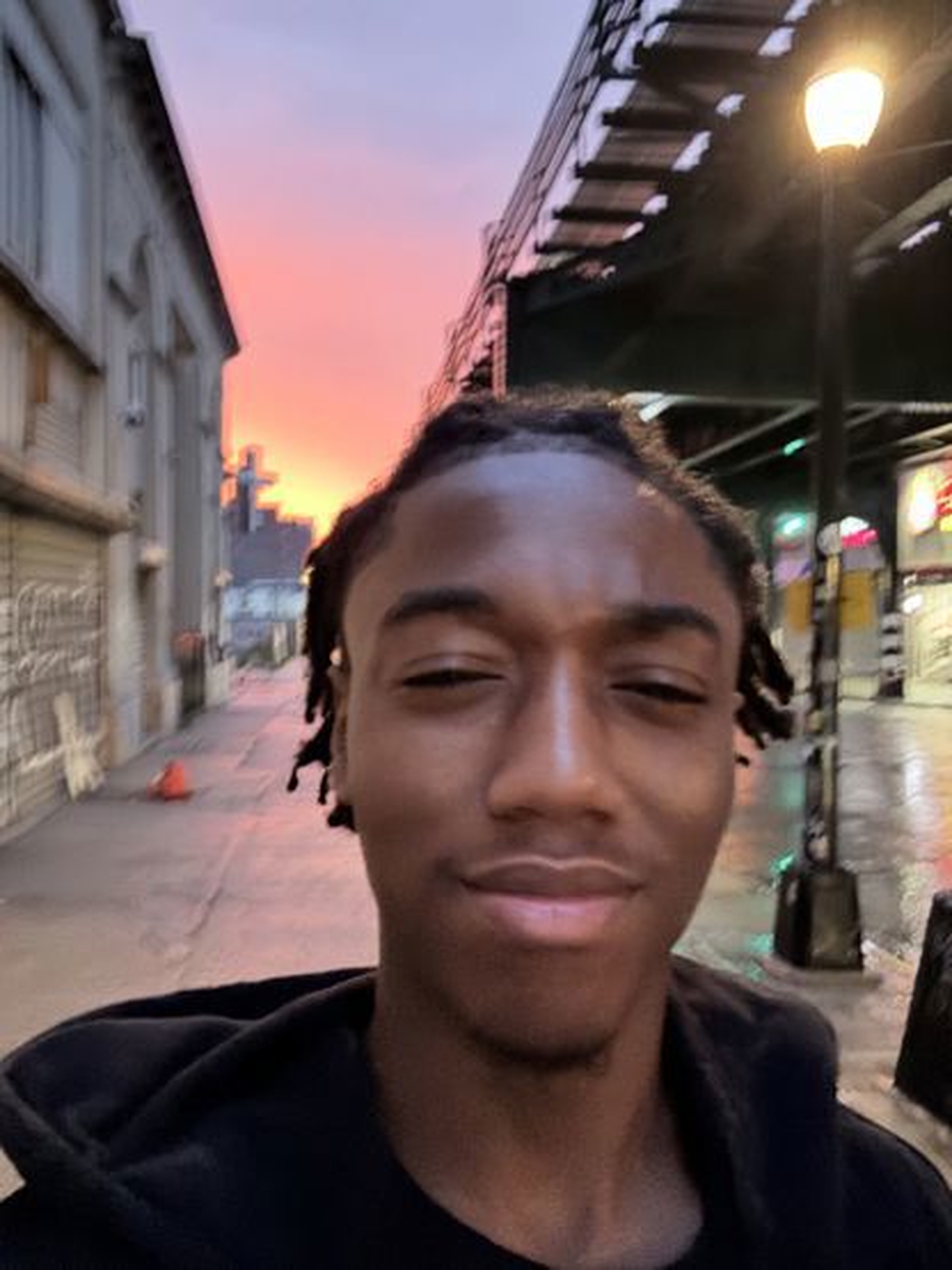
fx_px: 1100
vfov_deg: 60.0
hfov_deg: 46.8
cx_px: 476
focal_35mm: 30
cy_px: 635
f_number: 1.9
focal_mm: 2.69
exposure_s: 1/15
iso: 2000
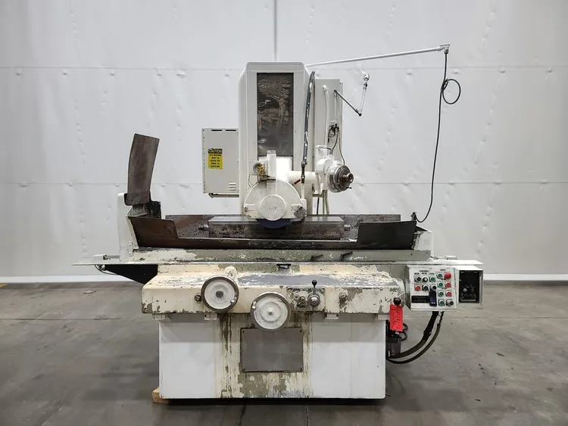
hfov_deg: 69.4
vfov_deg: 54.9
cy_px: 213
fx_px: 410
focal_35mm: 25
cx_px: 284
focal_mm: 7
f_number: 1.8
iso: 200
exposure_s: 1/39
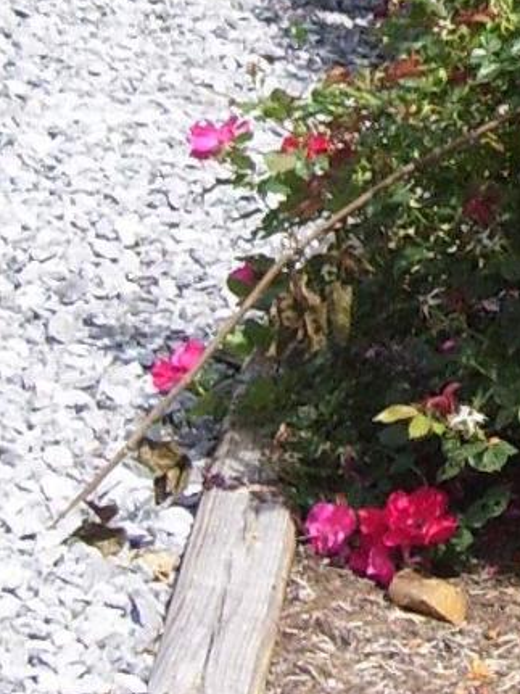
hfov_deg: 8.7
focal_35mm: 167
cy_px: 196
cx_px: 742
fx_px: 3347
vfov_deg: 11.8
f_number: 2.7
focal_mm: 6
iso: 80
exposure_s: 1/750
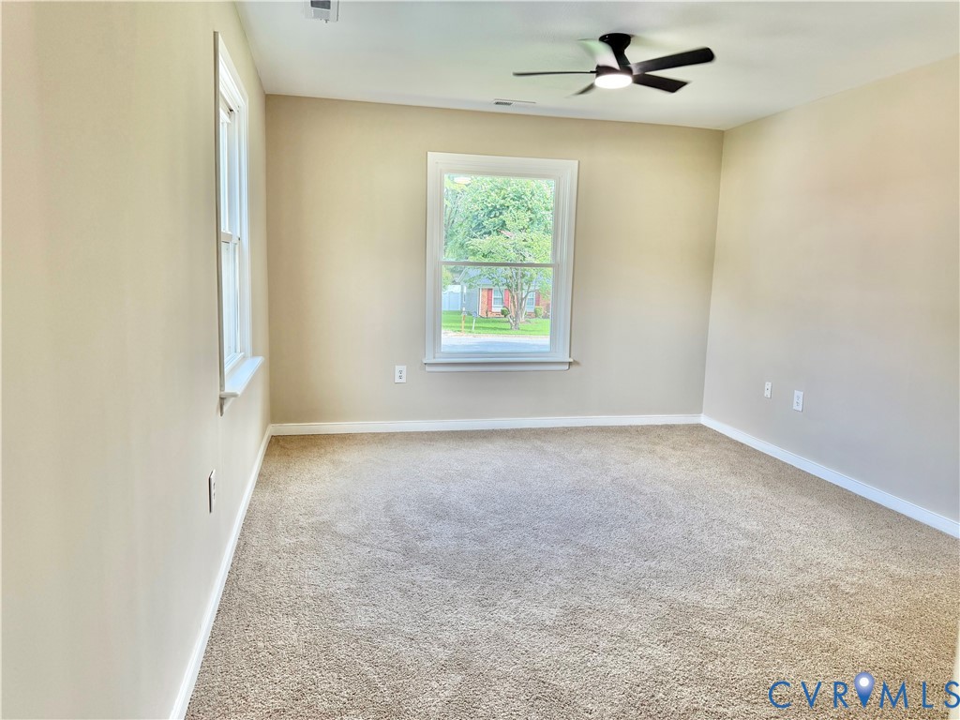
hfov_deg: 71.6
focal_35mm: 24
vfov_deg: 56.8
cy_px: 360
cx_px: 480
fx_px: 666
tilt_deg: -7.0
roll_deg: -0.9
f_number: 1.78
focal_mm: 6.76
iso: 100
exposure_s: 1/158
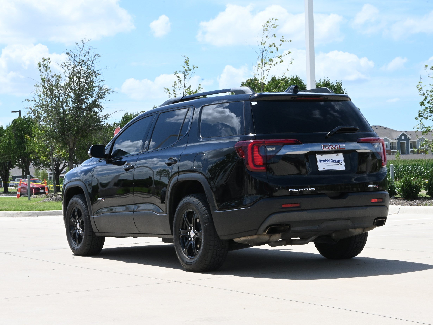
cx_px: 220
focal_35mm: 74
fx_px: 920
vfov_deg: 20.0
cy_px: 163
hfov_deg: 26.5
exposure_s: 1/60
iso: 400
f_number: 32
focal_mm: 45
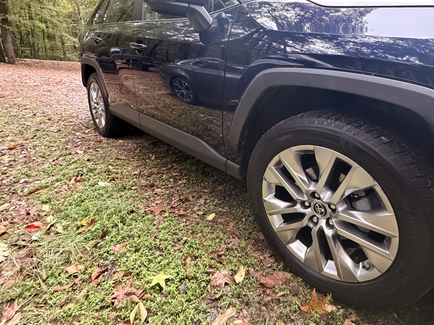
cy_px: 127
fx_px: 238
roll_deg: -0.3
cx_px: 246
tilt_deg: -13.4
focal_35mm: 19
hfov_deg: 84.2
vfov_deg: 67.9
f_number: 2.2
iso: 800
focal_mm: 2.22
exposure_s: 1/60
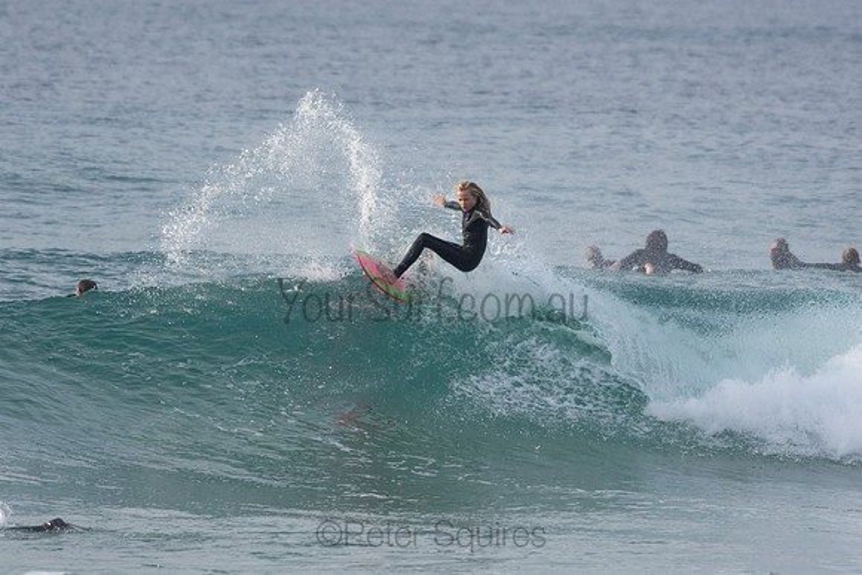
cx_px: 431
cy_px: 288
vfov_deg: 2.9
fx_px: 11495
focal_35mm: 480
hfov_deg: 4.3
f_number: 5.6
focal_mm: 320
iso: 500
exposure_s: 1/1600
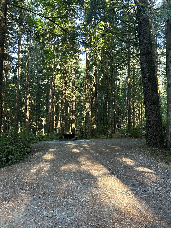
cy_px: 114
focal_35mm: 26
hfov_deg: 53.1
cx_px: 86
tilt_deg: +6.8
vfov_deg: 67.3
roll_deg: -0.8
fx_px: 171
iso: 125
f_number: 1.5
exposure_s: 1/88
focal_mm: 5.7
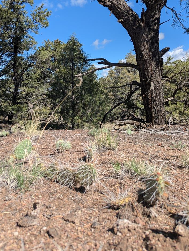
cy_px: 109
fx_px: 233
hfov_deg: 44.1
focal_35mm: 32
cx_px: 82
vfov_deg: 56.6
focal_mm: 5.43
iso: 42
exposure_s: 1/1513
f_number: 1.89
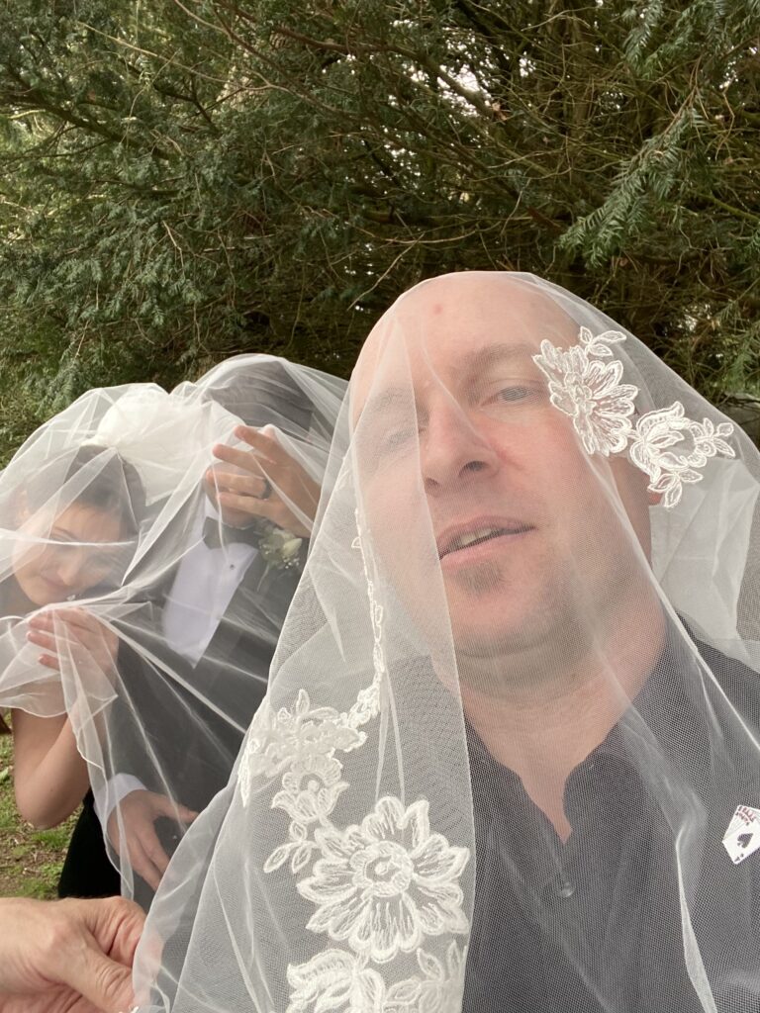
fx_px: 878
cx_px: 380
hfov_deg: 46.8
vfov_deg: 60.0
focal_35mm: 30
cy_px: 506
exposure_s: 1/122
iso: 32
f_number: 2.2
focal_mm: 2.71
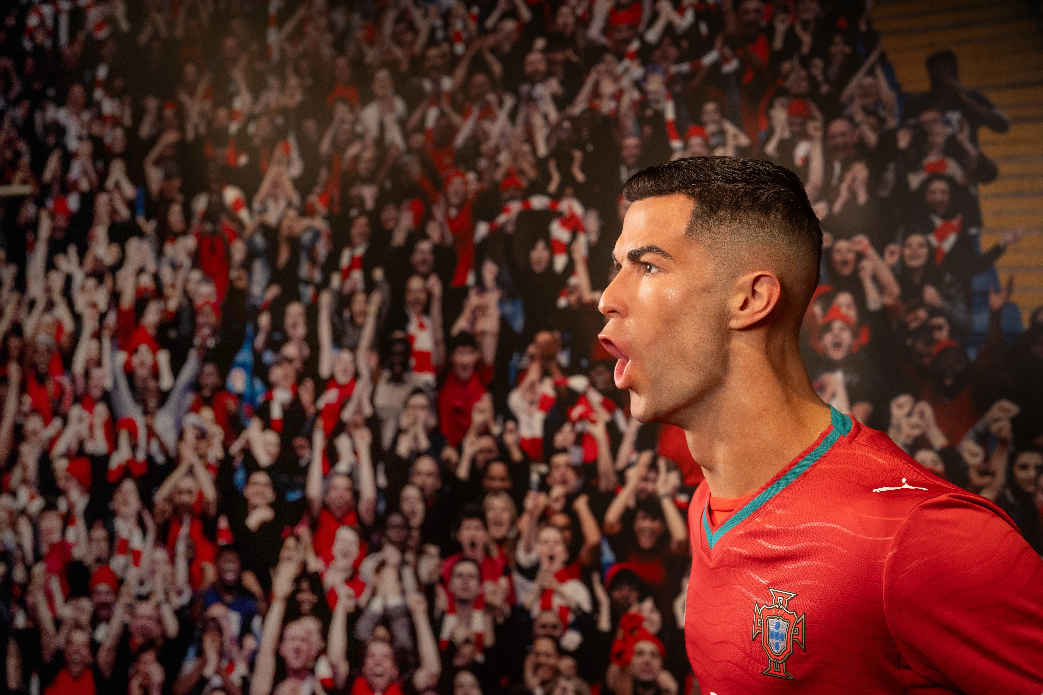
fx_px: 1448
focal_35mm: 50
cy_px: 348
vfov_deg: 27.0
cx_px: 522
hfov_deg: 39.6
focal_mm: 50
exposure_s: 1/100
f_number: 4
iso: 1000
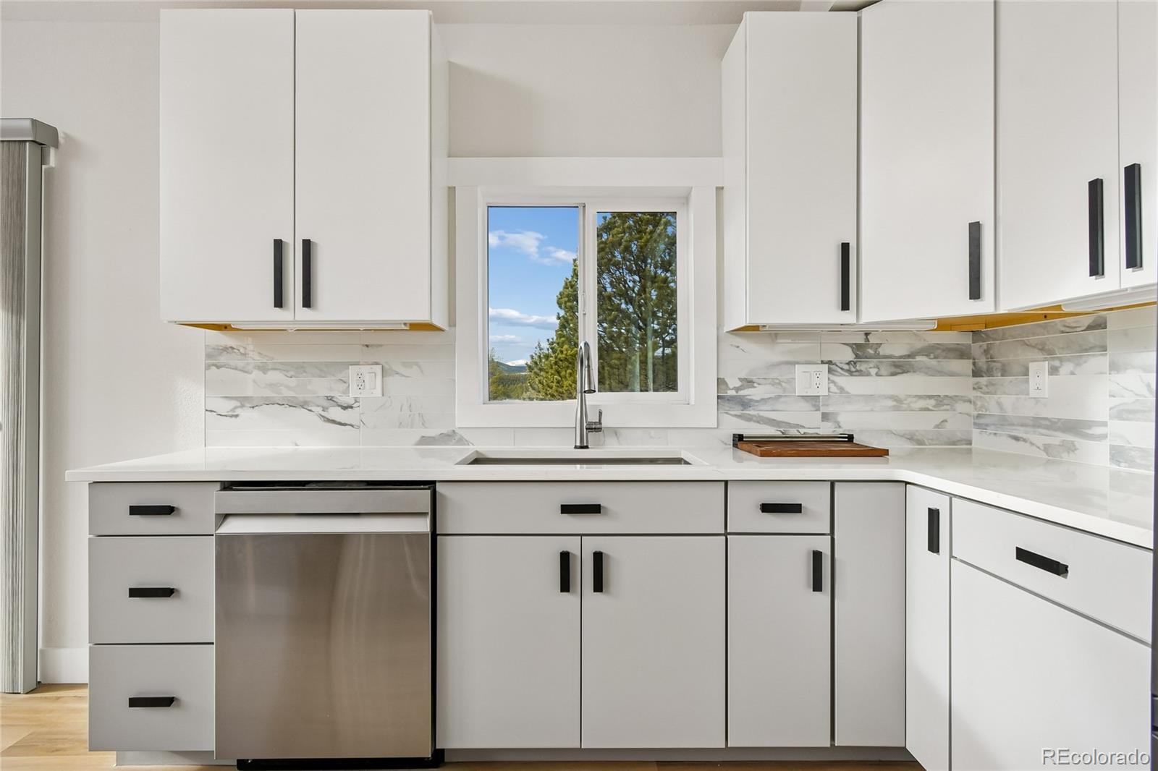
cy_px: 386
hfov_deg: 90.0
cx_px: 579
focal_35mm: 18
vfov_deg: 67.4
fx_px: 579
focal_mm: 12
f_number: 6.3
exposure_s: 1/100
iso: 200
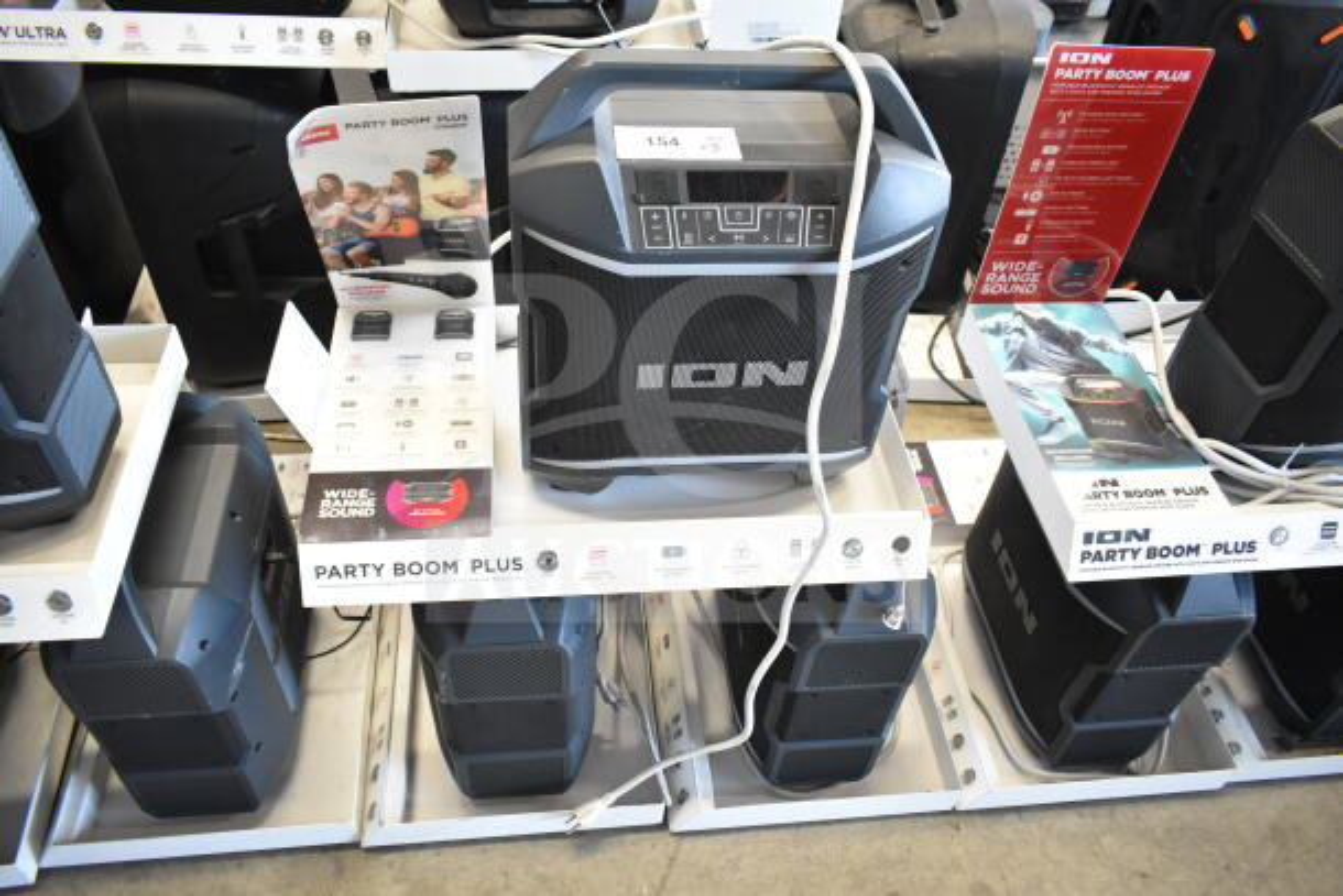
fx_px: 1007
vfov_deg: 48.0
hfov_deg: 67.4
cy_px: 448
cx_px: 672
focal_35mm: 27
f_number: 3.5
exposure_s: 1/50
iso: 1600
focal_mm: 18
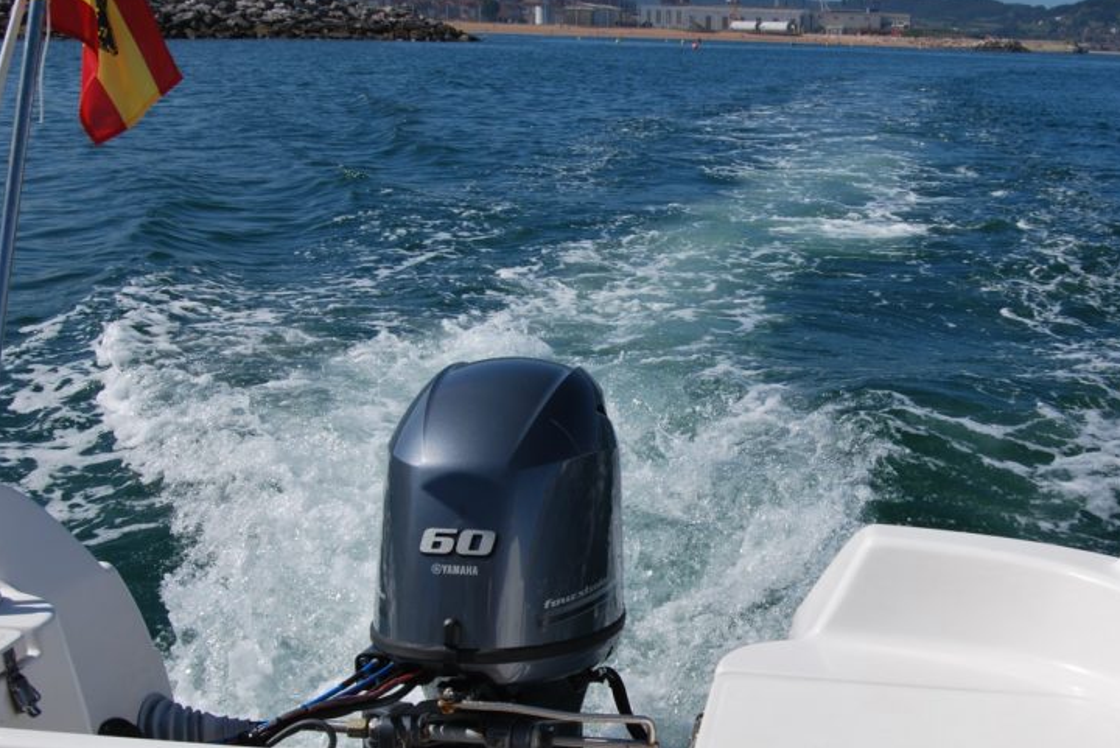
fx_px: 1370
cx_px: 717
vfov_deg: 30.5
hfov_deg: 44.0
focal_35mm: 44
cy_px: 442
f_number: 10
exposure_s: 1/400
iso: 100
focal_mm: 22
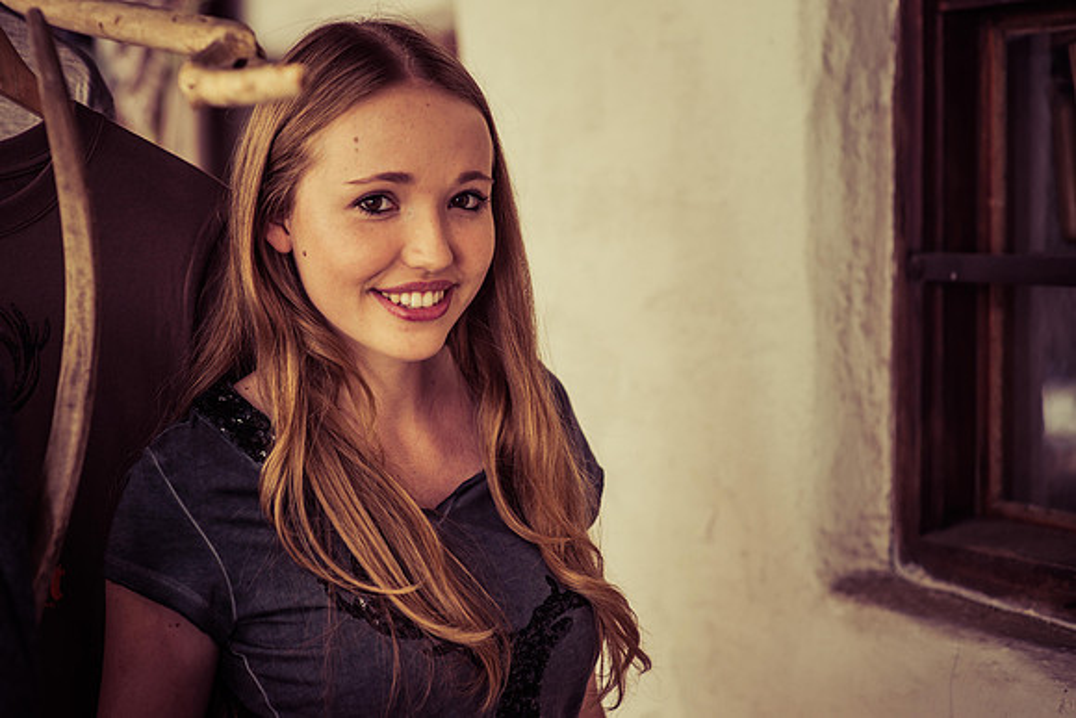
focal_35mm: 85
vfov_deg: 16.1
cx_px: 538
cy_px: 359
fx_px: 2541
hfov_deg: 23.9
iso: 100
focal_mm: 85
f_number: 3.5
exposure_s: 1/320
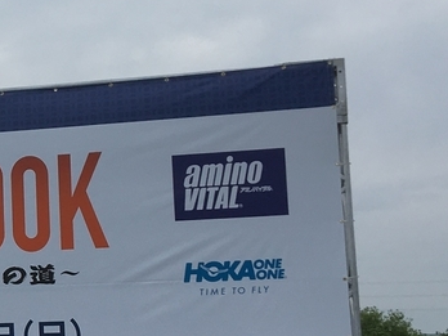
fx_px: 1294
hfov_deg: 18.0
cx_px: -170
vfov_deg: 14.8
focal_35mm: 100
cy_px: 220
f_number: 2.2
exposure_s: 1/587
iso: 25
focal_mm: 4.15
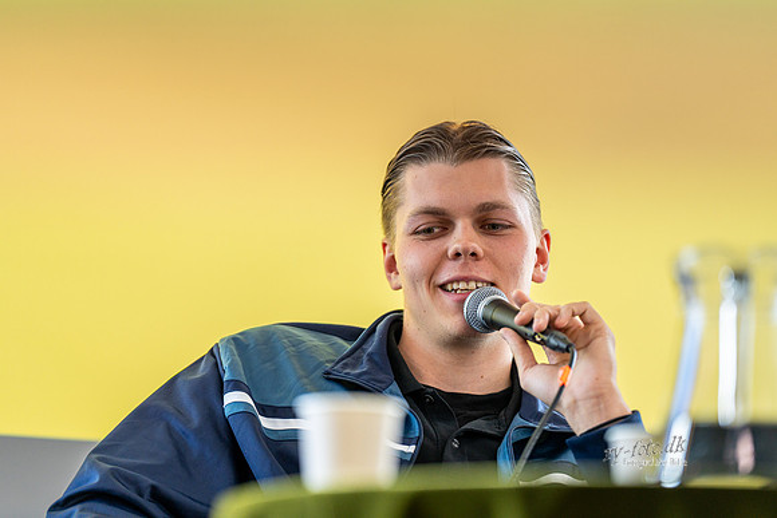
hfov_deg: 13.7
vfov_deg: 9.2
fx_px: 3238
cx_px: 388
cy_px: 259
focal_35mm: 150
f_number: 2.8
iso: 1000
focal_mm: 150
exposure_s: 1/200
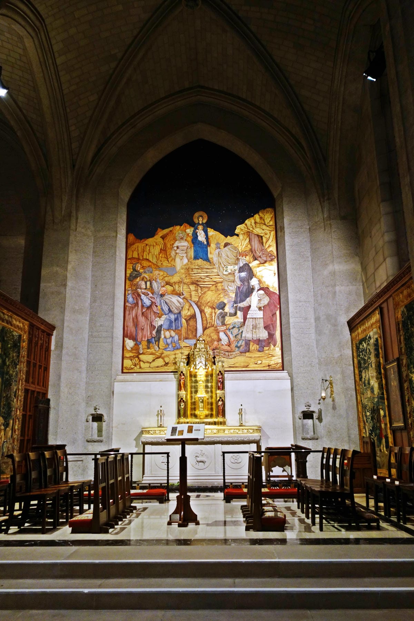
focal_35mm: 28
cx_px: 207
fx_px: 483
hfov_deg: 46.4
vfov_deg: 65.5
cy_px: 310
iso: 250
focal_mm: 10.4
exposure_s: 1/30
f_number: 1.8
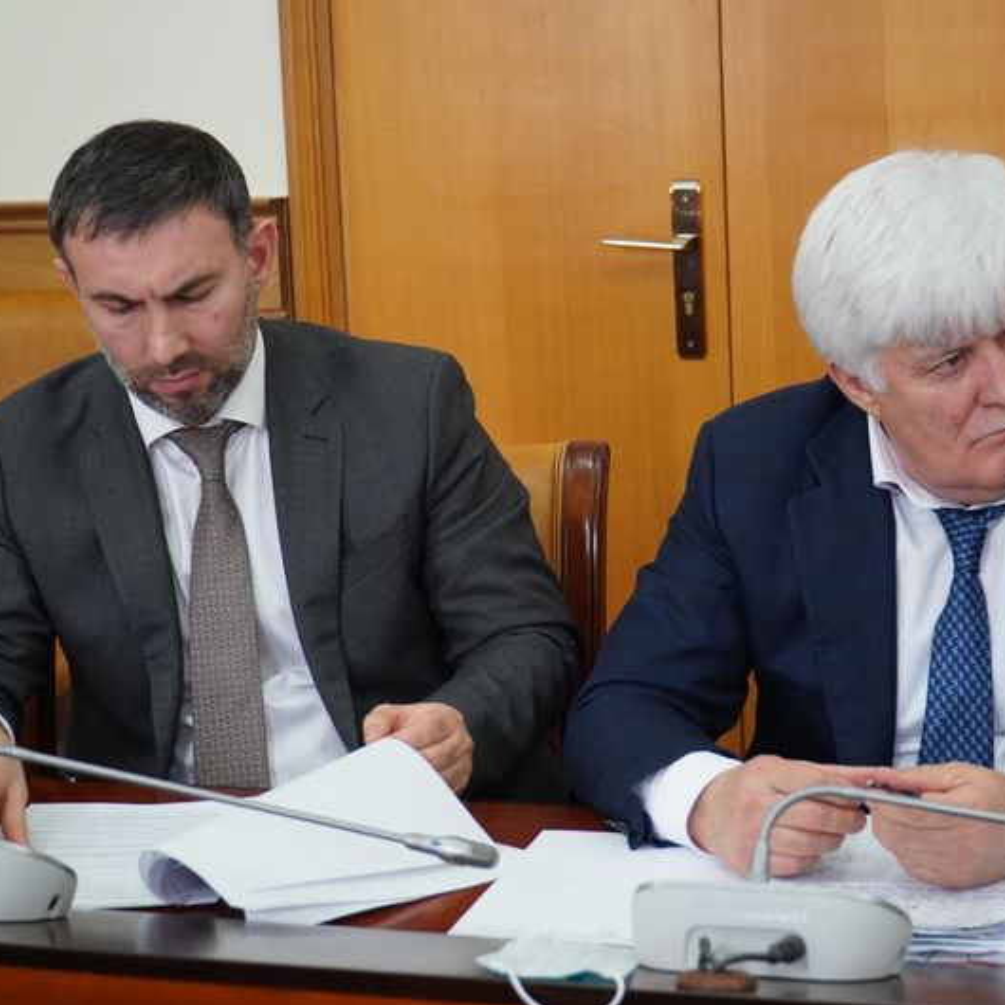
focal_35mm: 77
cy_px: 503
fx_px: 2529
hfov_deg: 22.4
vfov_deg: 22.5
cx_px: 594
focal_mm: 40
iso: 1600
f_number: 4
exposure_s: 1/250
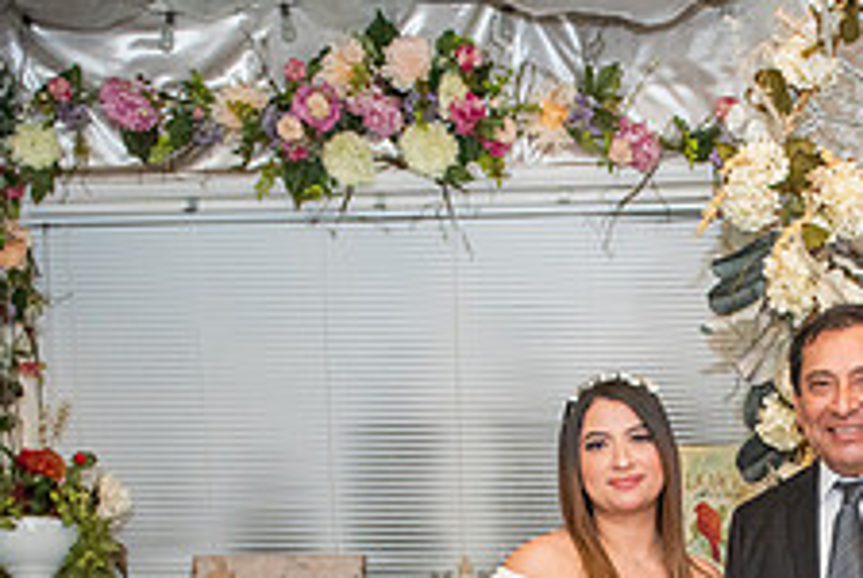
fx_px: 1560
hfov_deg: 29.9
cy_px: 735
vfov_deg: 19.5
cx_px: 734
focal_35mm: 65
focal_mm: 24
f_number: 4.5
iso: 1600
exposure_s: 1/125
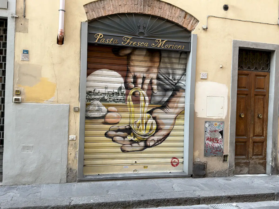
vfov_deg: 40.7
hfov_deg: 52.6
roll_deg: -1.4
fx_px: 282
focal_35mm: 35
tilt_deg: +0.7
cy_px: 104
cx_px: 140
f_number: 1.78
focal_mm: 6.76
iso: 64
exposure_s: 1/121
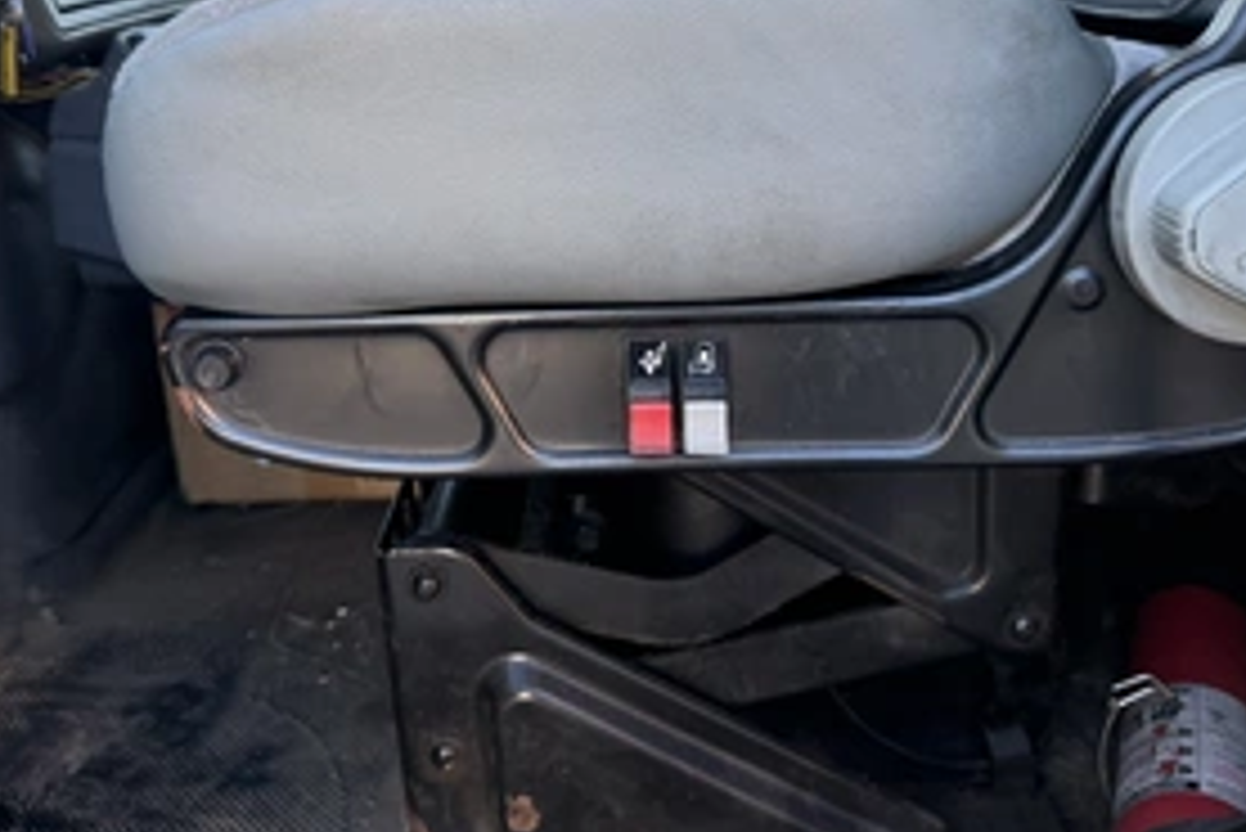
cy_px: 198
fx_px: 1247
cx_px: 598
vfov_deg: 36.0
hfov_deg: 53.1
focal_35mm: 36
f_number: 1.78
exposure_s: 1/240
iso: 200
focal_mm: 6.76
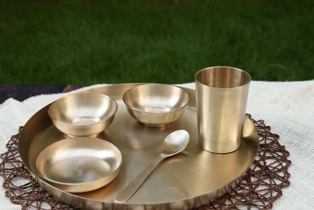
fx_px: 549
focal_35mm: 63
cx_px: 144
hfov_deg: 31.9
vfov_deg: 21.5
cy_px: 129
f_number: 7.1
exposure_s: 1/200
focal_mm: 50
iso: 800
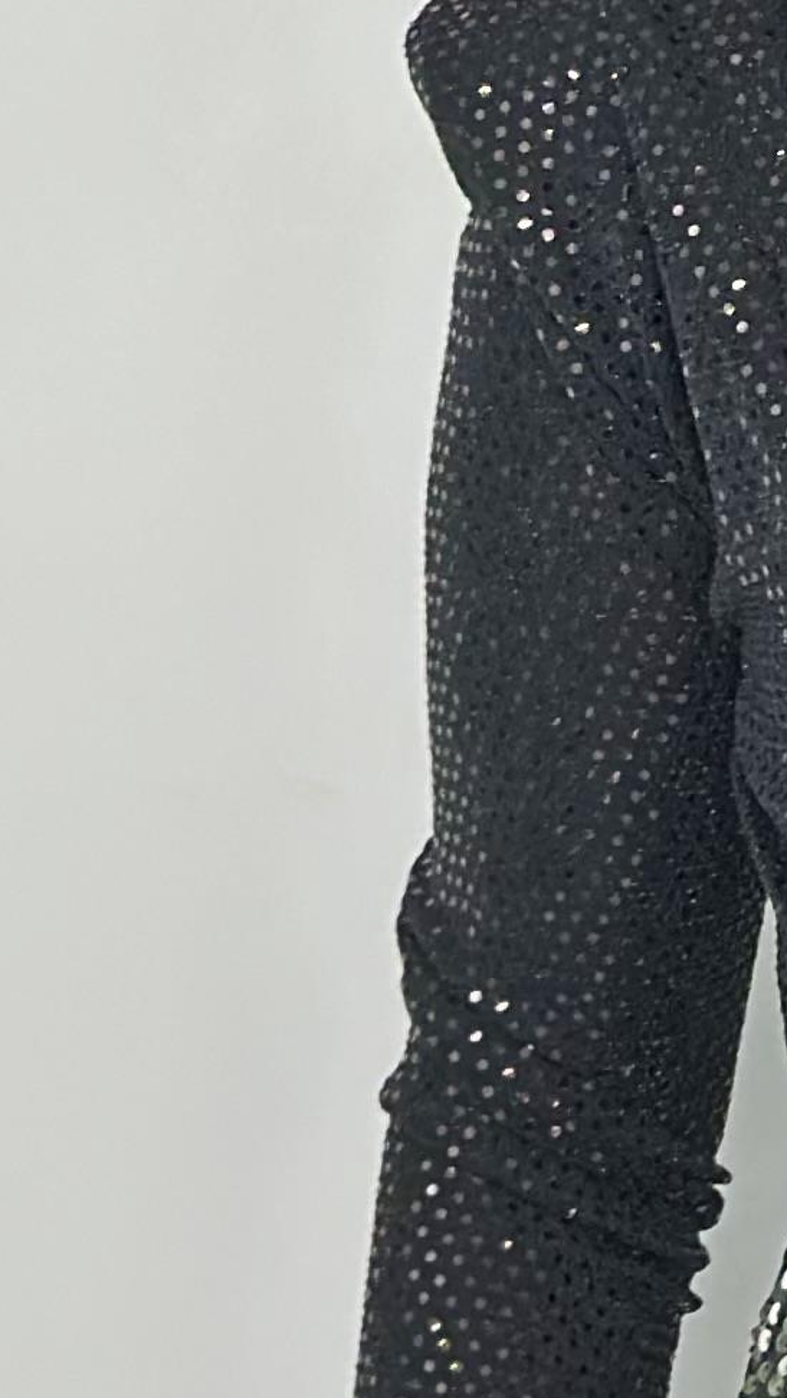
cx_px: 1414
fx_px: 8048
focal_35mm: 217
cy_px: 702
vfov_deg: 9.9
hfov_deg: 5.5
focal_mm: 6.86
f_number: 1.78
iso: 160
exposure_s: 1/100
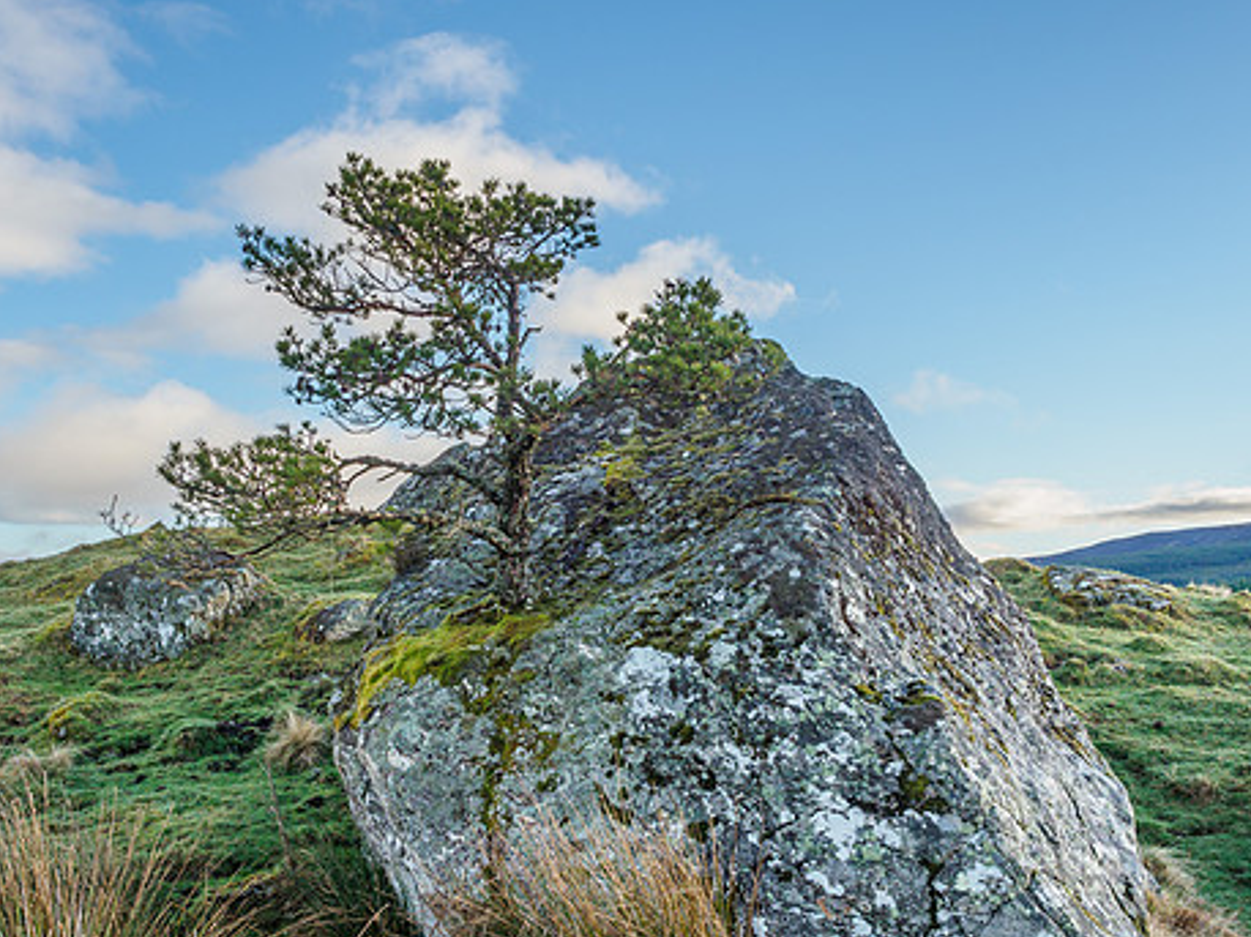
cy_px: 561
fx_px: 1373
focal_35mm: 38
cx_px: 653
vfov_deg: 37.5
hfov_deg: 49.0
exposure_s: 1/50
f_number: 7.1
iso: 200
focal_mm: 15
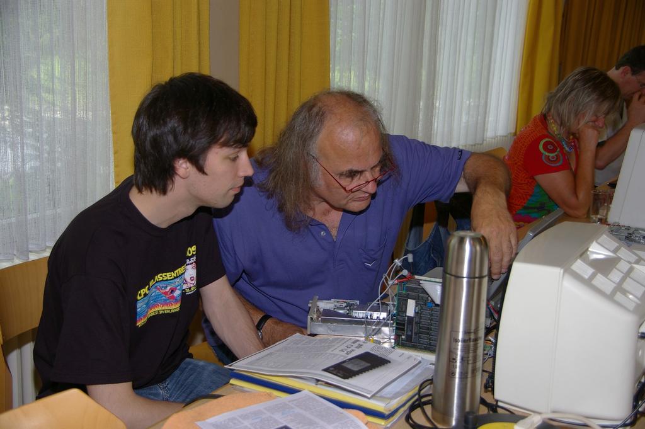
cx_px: 322
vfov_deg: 27.2
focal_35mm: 50
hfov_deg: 40.0
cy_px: 214
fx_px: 886
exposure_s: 1/50
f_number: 4
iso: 200
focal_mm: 33
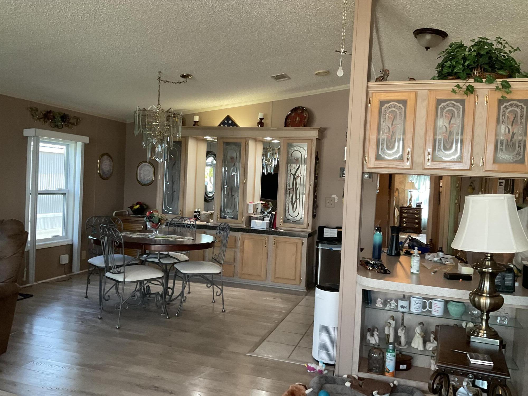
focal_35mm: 29
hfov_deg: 61.7
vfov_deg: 48.2
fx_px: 442
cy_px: 198
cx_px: 264
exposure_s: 1/60
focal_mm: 3
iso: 125
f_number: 1.8
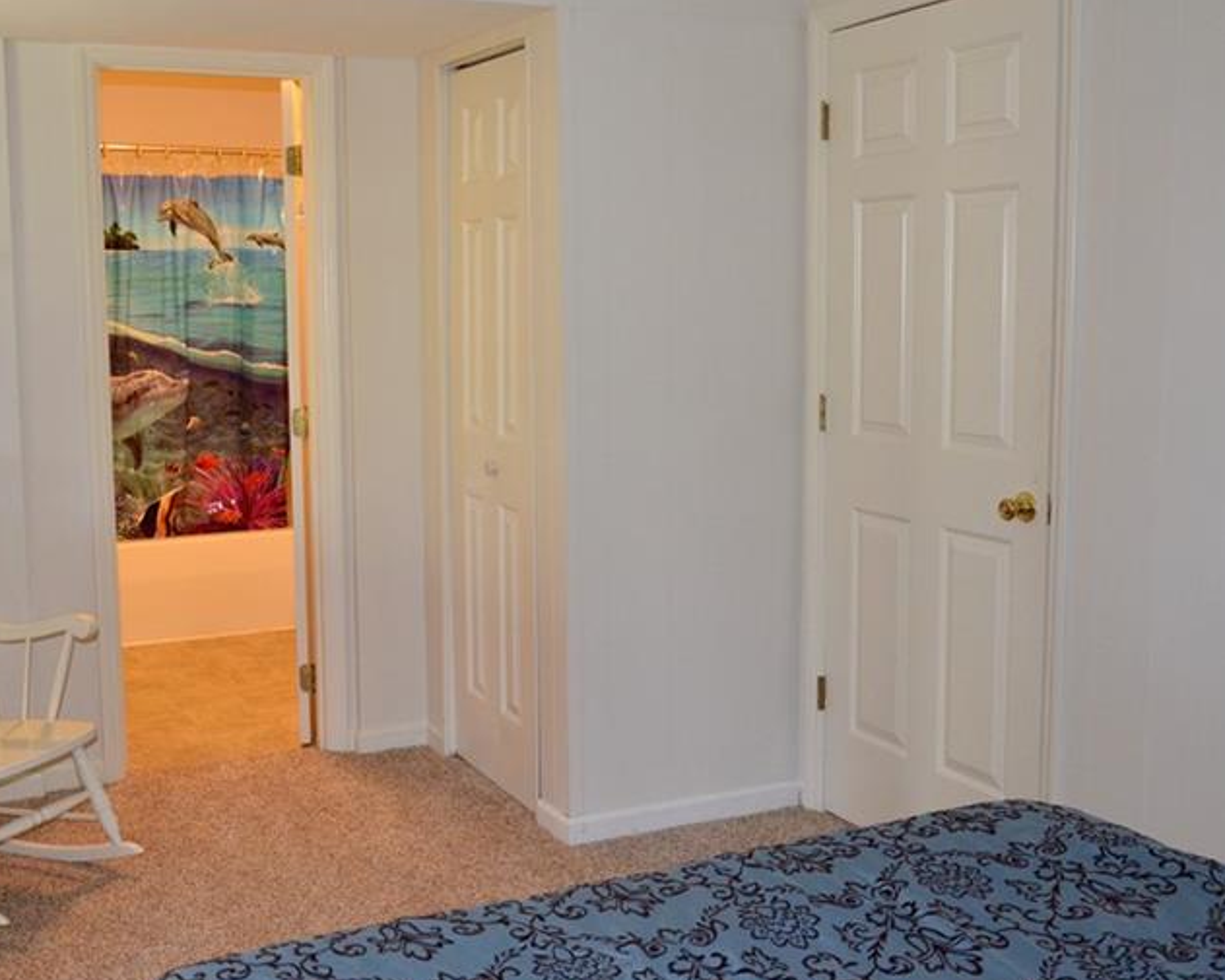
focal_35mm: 41
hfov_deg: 44.6
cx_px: 507
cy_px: 455
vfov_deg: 36.5
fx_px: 1487
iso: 800
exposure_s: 1/60
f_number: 3.5
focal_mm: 18
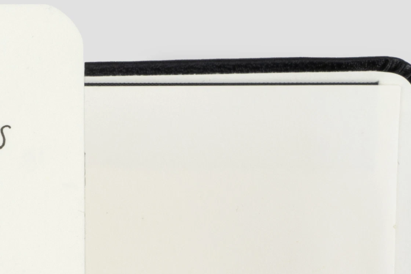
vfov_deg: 5.9
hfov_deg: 8.6
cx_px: -334
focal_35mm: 230
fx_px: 2626
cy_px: 502
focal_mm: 43
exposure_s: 1/8
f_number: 22
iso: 200
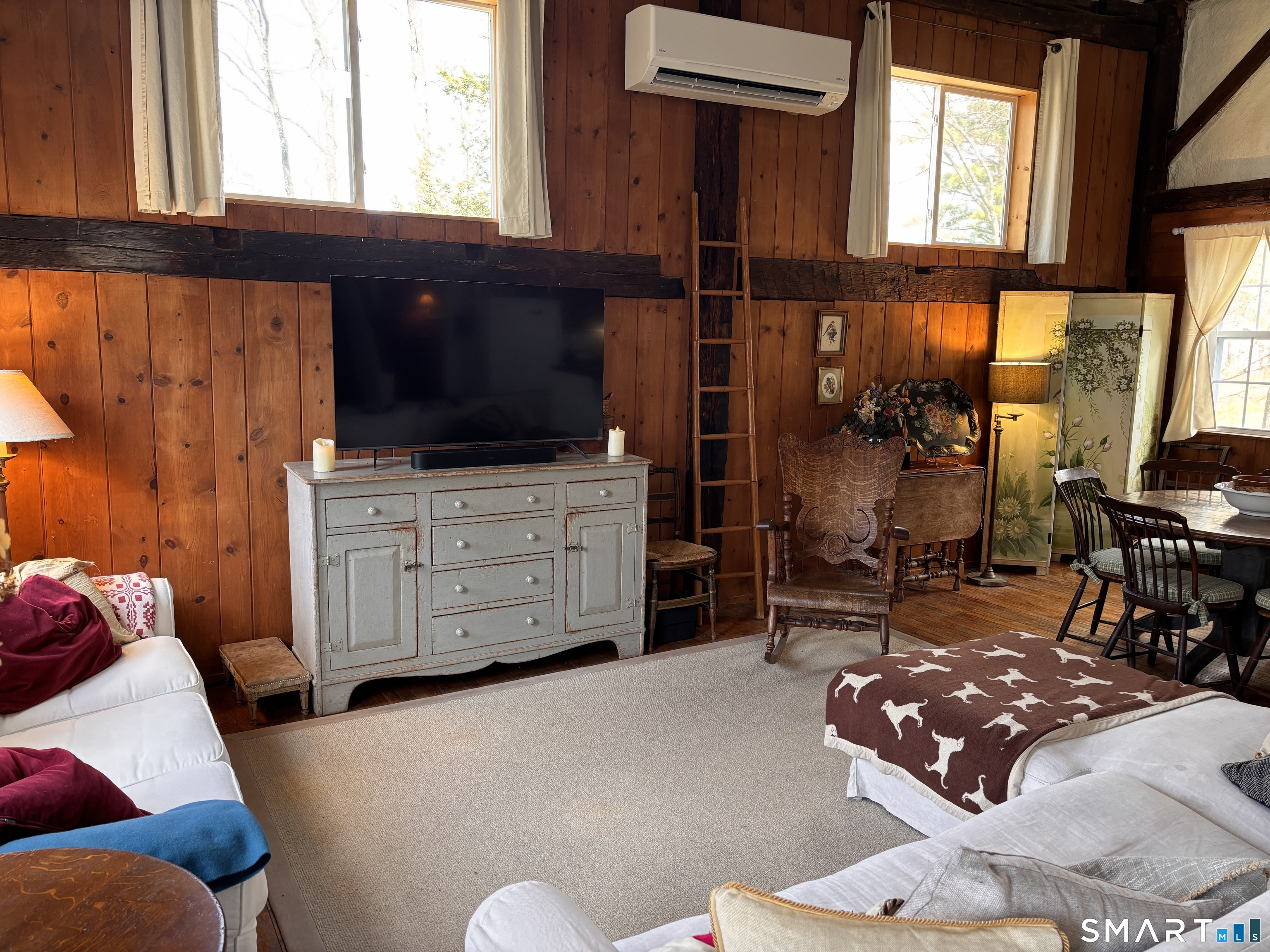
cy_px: 476
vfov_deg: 53.1
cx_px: 635
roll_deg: -0.4
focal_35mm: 26
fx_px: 954
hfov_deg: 67.3
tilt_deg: -8.1
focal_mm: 5.96
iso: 100
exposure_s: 1/60
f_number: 1.6
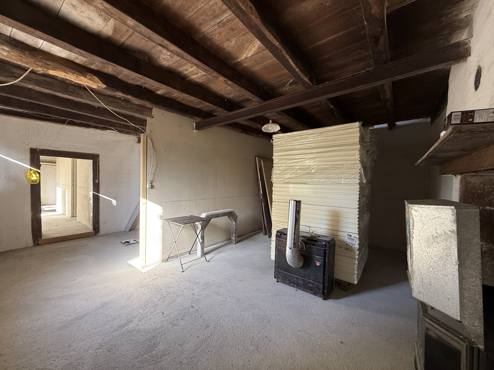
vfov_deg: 85.7
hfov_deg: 102.1
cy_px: 185
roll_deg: -1.7
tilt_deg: -0.9
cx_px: 247
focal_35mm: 14
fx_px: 200
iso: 250
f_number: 2.2
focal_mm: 2.22
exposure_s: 1/99
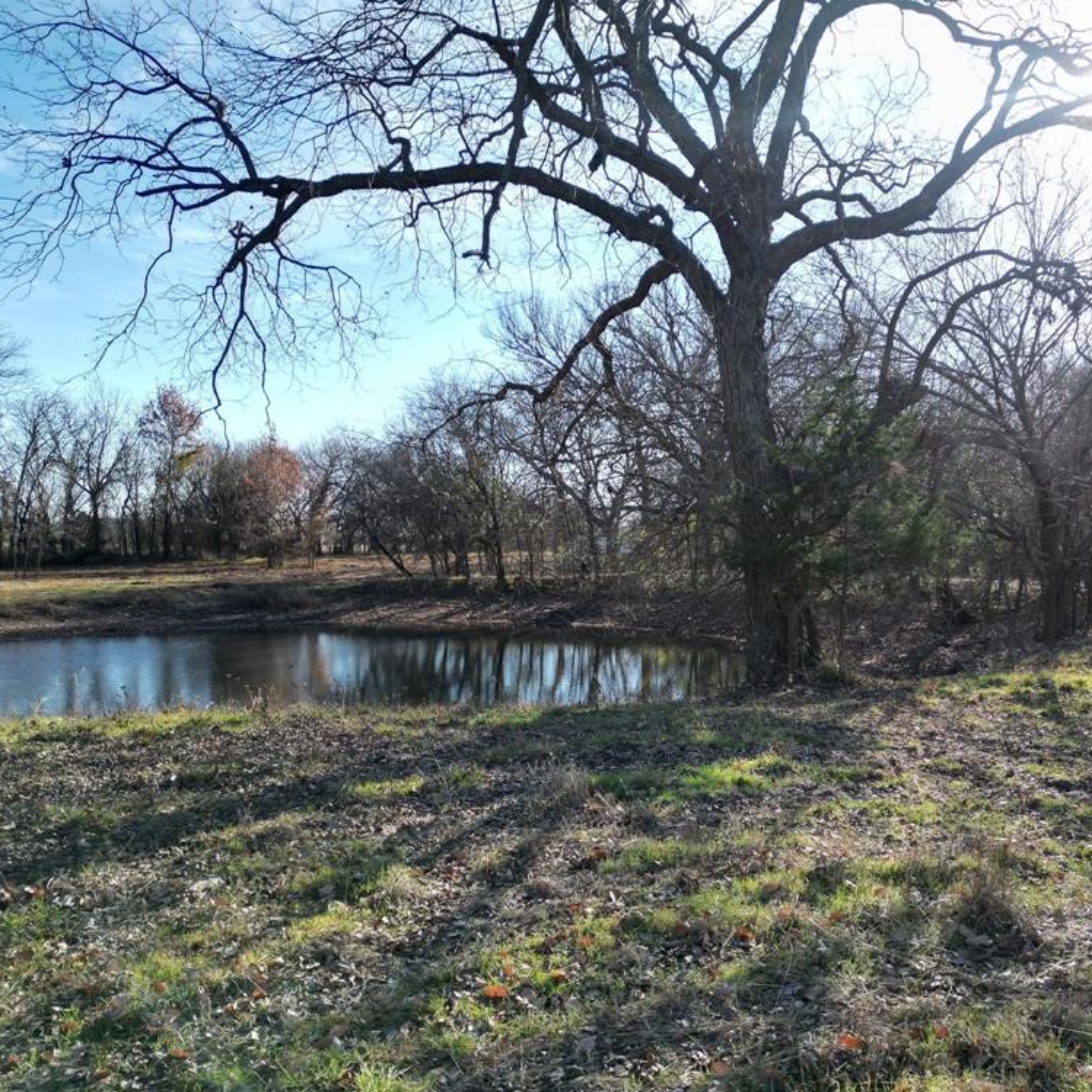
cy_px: 554
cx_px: 709
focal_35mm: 29
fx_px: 1035
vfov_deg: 55.6
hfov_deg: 54.7
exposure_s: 1/1500
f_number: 1.7
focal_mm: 6.72
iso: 110
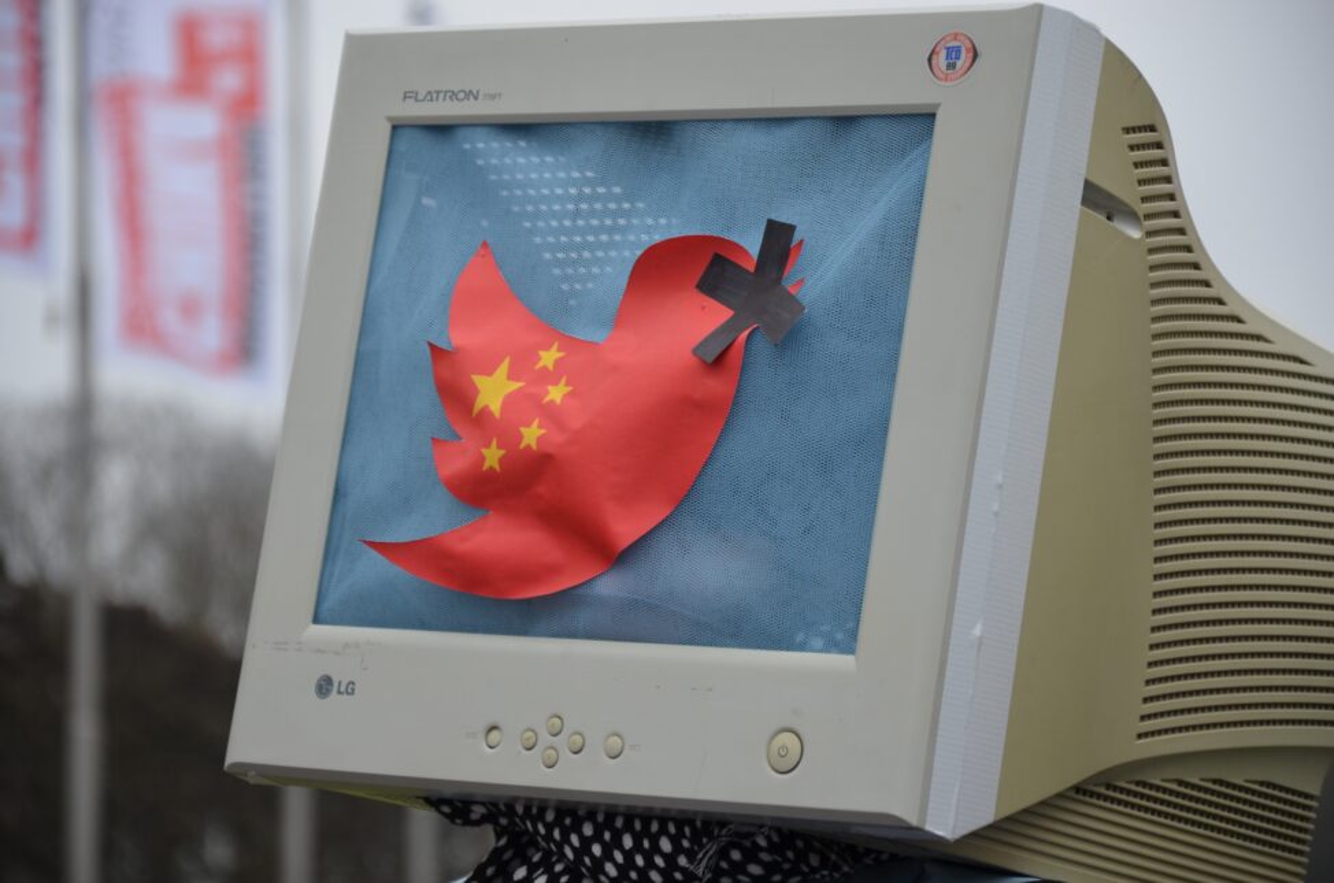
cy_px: 442
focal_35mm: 158
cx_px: 667
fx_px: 5824
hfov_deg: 13.1
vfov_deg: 8.7
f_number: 5.6
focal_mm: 105
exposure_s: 1/100
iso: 400
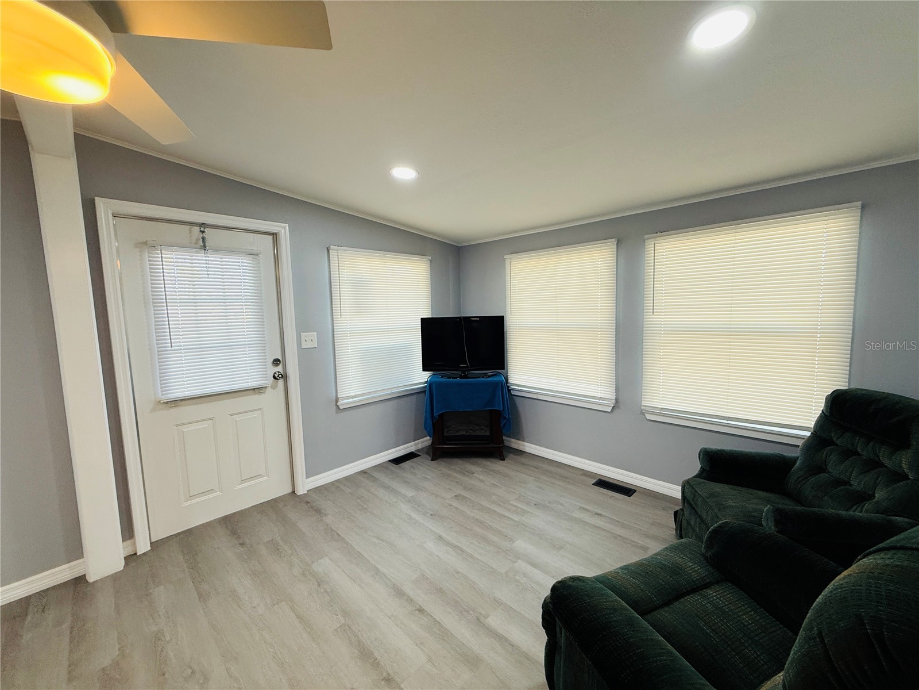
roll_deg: +1.6
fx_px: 372
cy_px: 345
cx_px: 460
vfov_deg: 85.7
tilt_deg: -4.4
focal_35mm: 14
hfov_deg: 102.1
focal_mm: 2.22
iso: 125
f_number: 2.2
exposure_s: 1/120
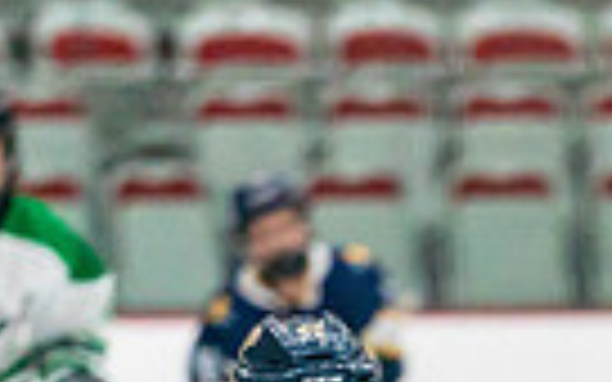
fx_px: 15895
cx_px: 541
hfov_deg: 2.2
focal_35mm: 953
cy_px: 832
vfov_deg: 1.4
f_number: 2.8
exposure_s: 1/1250
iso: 3200
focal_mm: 200
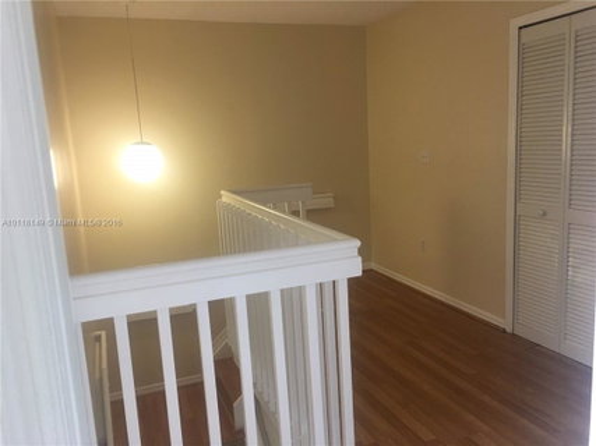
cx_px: 298
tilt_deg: -7.4
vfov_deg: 48.2
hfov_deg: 61.7
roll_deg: +3.2
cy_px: 223
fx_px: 499
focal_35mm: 29
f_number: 2.2
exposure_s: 1/15
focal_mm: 4.15
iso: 40
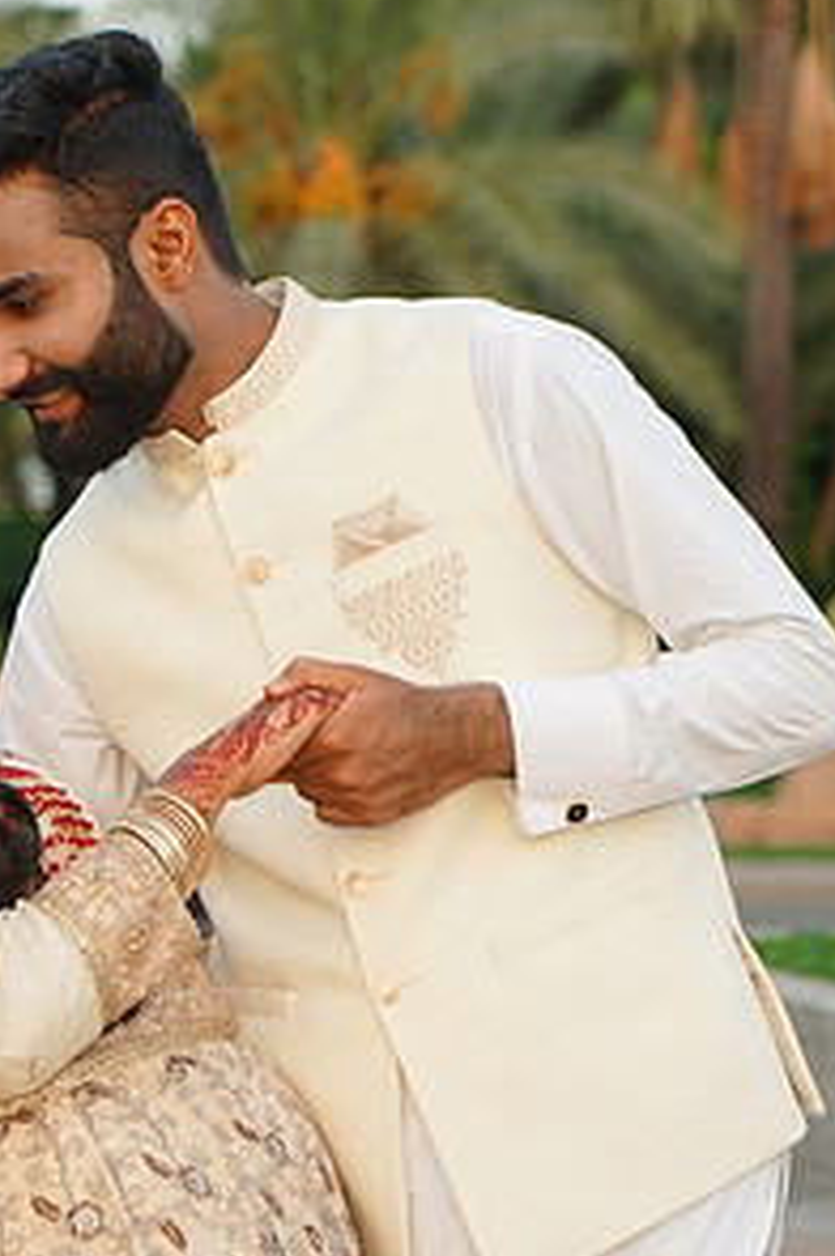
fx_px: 4463
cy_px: 485
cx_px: 134
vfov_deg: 16.0
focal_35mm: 128
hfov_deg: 10.6
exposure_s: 1/200
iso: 400
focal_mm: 65
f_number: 4
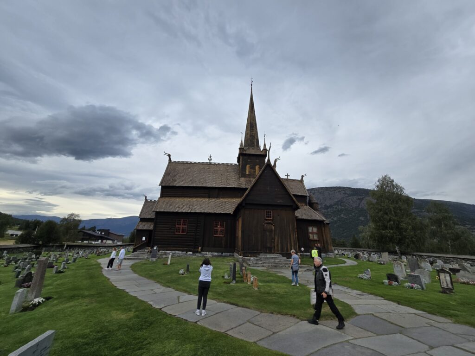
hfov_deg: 106.2
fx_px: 178
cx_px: 238
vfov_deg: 89.9
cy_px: 178
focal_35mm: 13
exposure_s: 1/1218
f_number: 2.2
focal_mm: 2.2
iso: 50
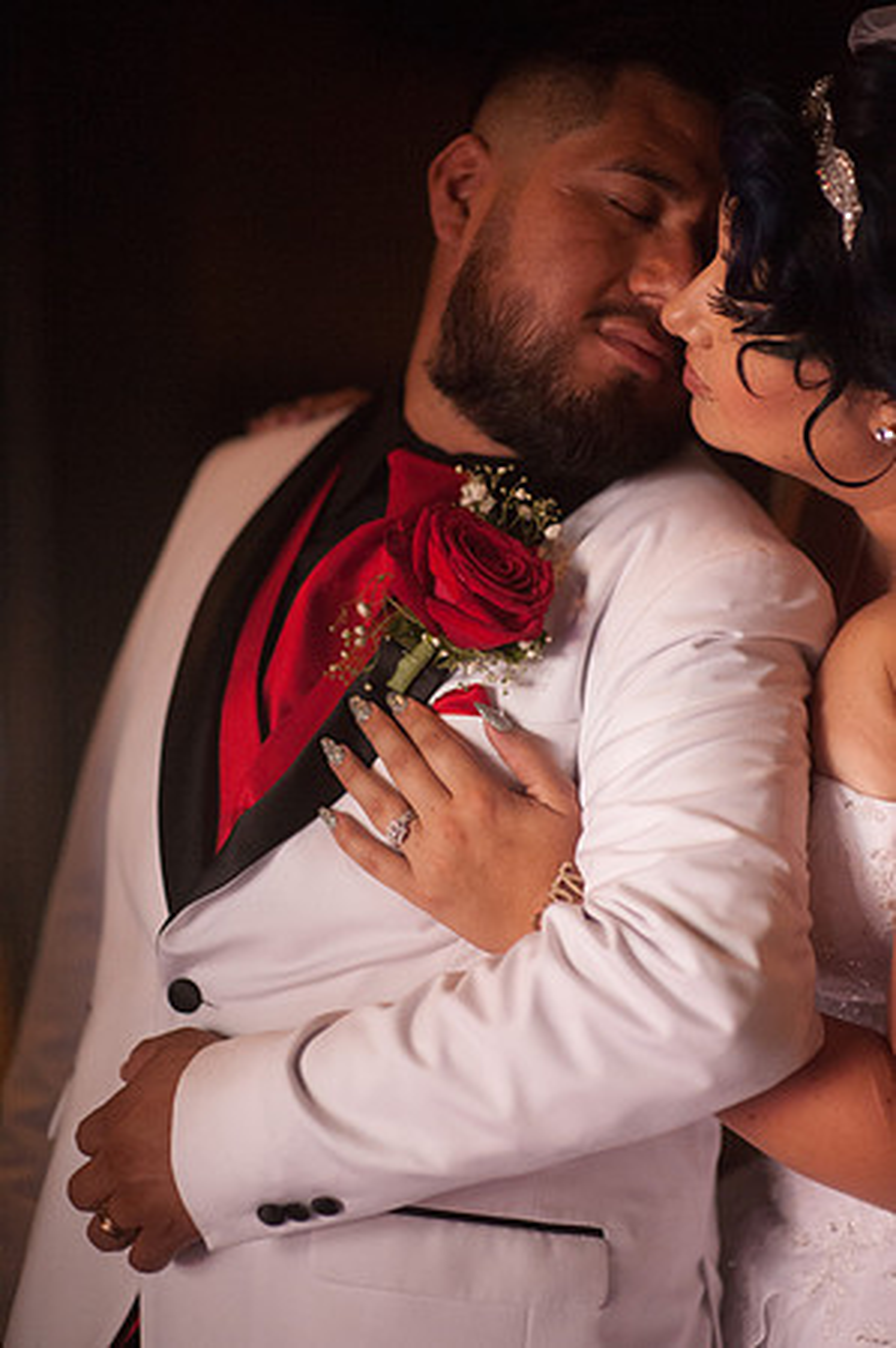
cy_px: 674
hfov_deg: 16.0
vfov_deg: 23.9
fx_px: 3180
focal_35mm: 85
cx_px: 448
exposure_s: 1/1600
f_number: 1.4
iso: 4000
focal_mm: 85
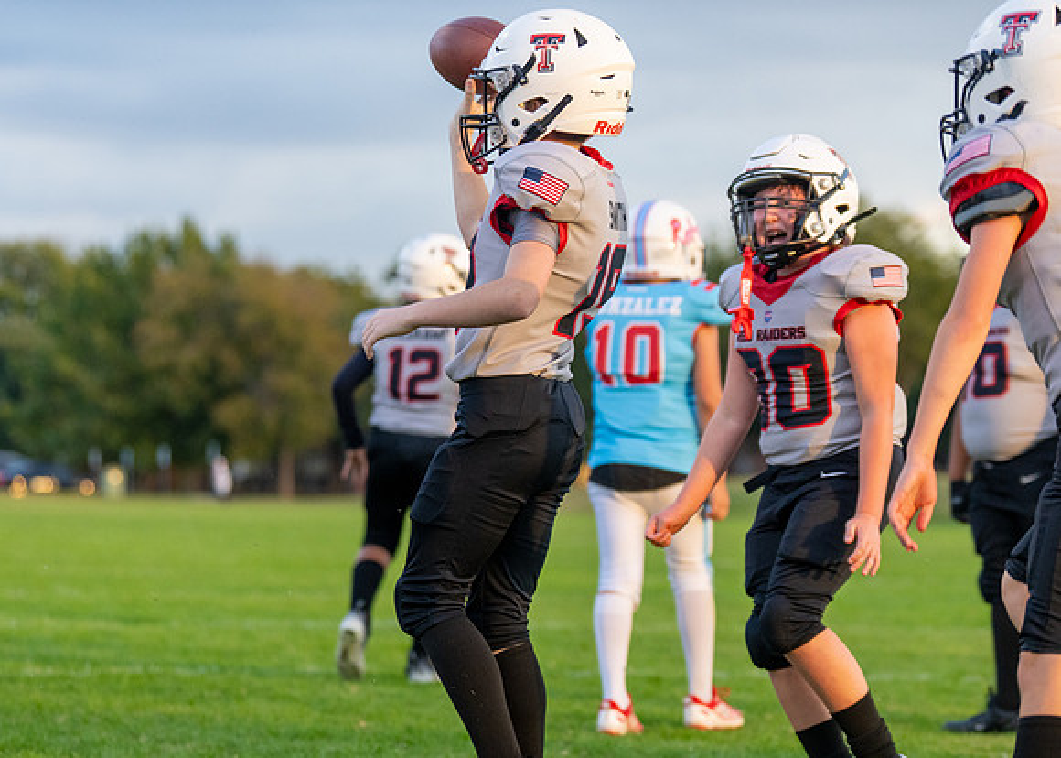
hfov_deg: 13.4
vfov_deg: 9.6
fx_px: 4508
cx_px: 476
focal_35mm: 150
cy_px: 417
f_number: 2.8
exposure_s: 1/1600
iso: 1000
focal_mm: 93
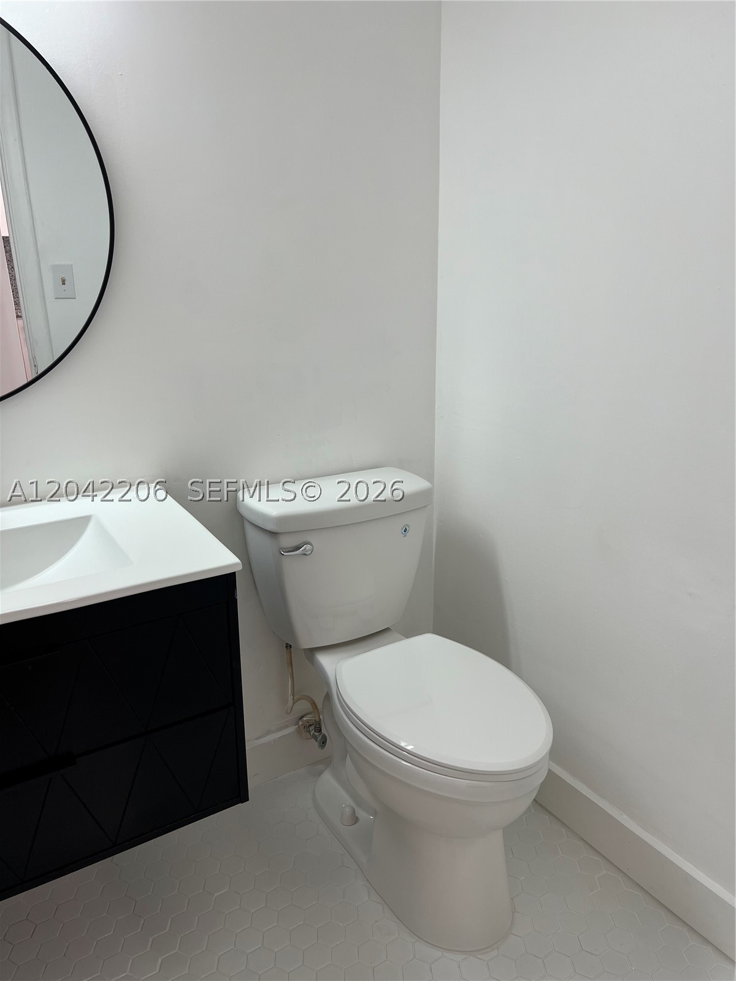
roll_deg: +1.2
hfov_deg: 53.1
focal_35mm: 26
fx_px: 737
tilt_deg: -17.0
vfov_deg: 67.3
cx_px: 368
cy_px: 490
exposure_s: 1/120
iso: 64
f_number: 1.5
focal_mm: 5.7
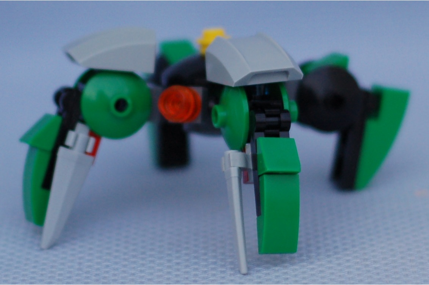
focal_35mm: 75
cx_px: 214
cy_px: 142
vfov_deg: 18.2
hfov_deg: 27.0
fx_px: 893
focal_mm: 50
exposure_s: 1/400
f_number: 2.8
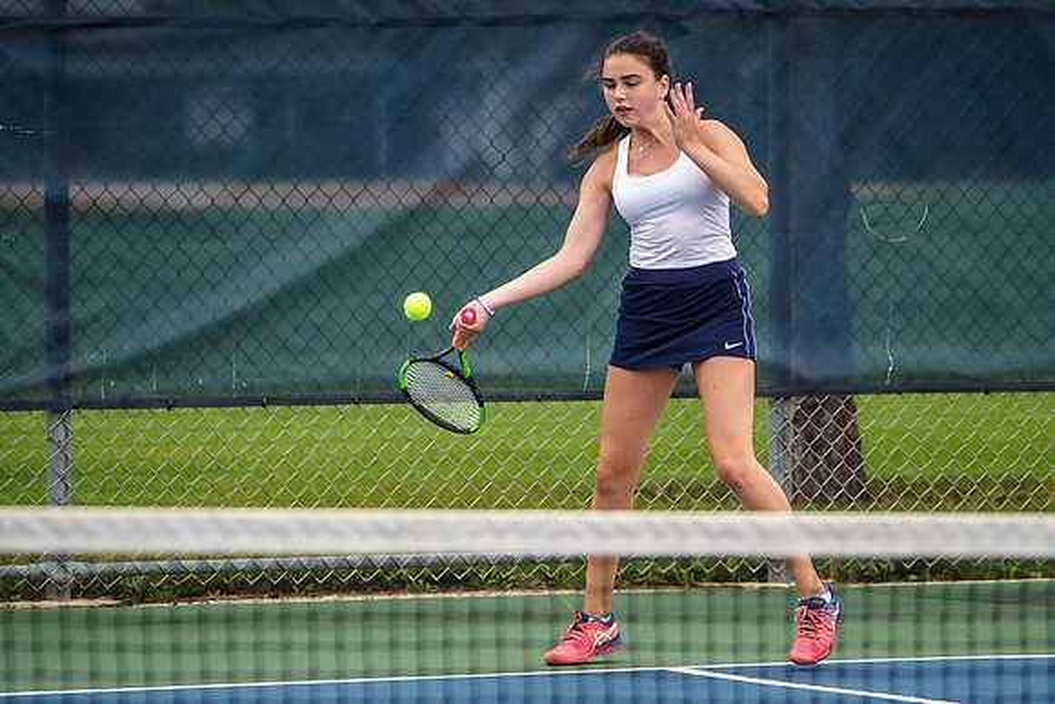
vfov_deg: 3.5
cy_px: 480
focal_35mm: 398
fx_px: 11658
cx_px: 700
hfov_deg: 5.2
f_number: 4.5
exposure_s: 1/2000
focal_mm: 200
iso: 1250
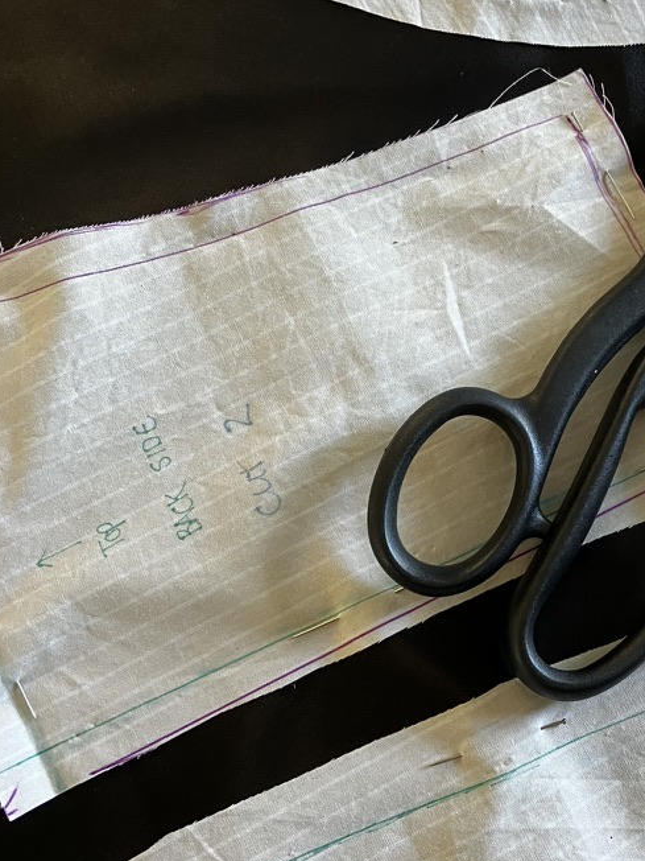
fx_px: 1093
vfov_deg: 42.9
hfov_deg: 32.3
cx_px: 477
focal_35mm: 44
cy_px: 391
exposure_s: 1/60
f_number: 1.8
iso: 125
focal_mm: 3.99
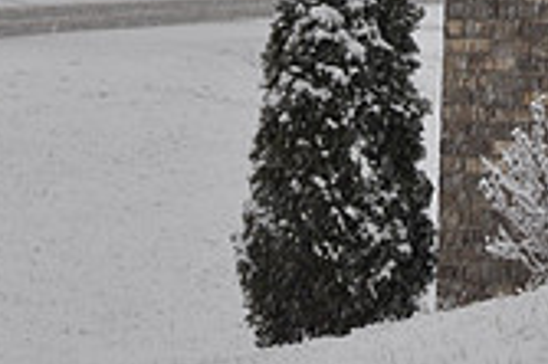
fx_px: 8329
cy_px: -234
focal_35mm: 548
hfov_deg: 3.8
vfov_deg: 2.5
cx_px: 719
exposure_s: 1/80
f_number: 11
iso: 200
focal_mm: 105
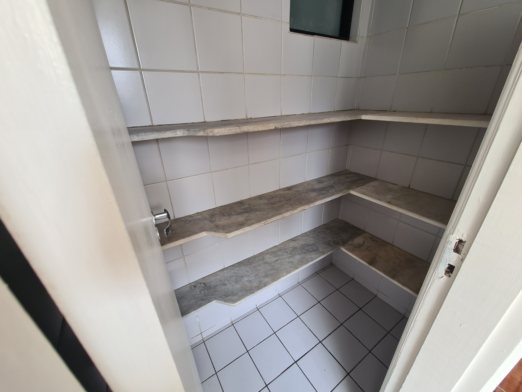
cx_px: 261
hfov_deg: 106.2
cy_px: 196
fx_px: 196
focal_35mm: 13
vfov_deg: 89.9
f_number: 2.2
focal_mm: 2.2
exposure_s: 1/50
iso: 80
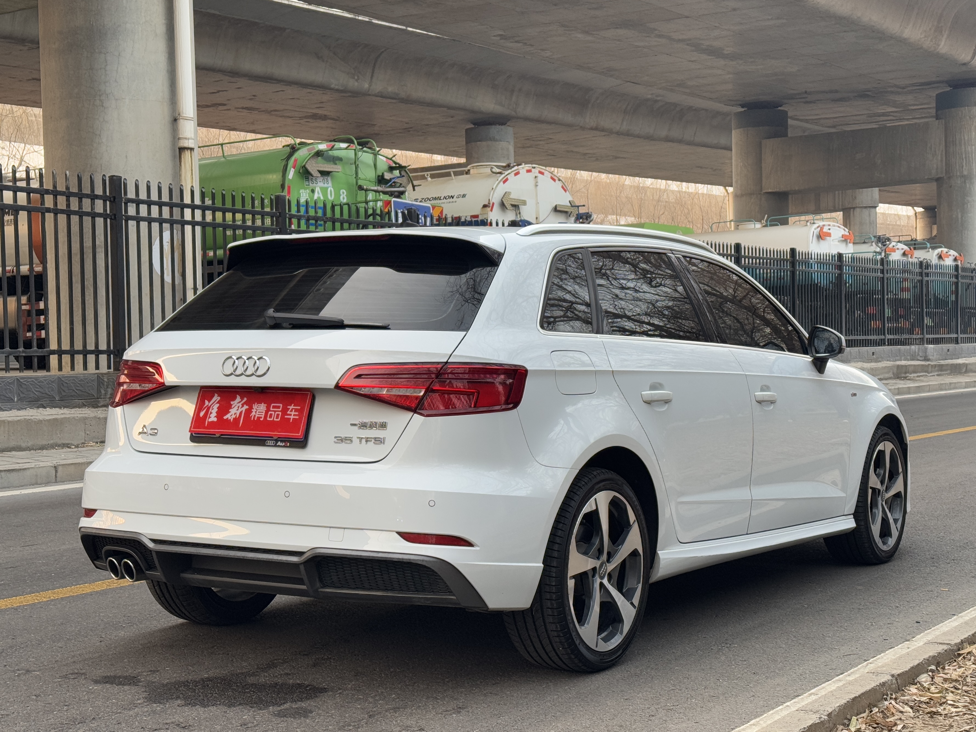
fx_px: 1353
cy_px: 366
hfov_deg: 39.7
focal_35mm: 48
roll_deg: +1.5
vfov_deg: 30.3
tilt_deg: -0.2
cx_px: 488
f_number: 1.78
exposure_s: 1/121
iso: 100
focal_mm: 6.76
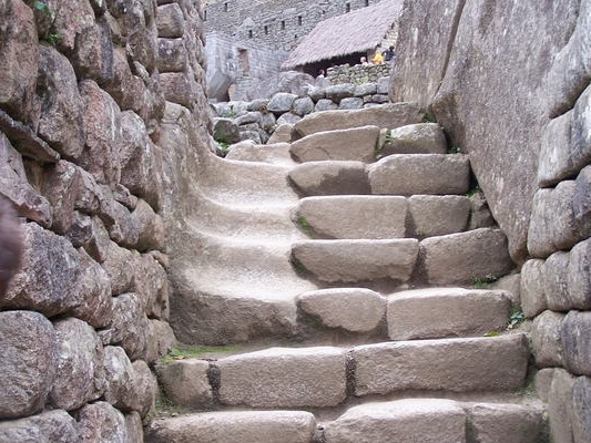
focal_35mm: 63
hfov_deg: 30.7
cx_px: 310
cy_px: 220
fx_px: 1076
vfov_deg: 23.3
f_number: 3.1
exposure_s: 1/50
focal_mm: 9.3
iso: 80
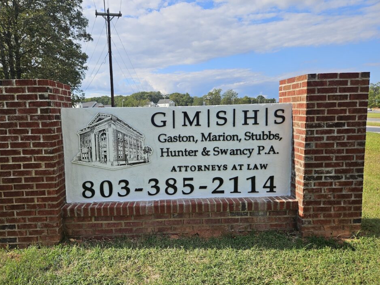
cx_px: 175
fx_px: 275
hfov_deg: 69.3
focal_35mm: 25
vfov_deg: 54.9
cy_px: 148
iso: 25
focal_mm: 5.4
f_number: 1.8
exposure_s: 1/1425
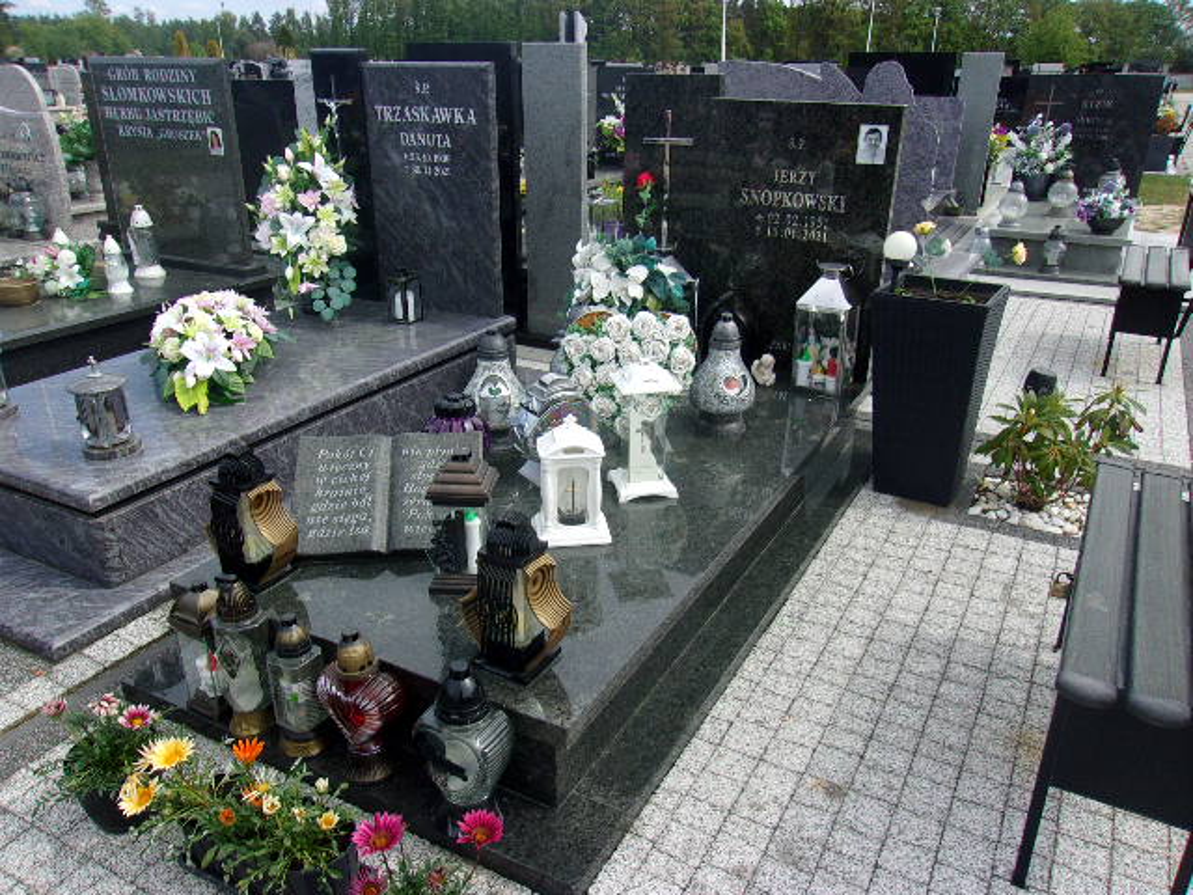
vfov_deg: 51.4
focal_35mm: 27
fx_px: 931
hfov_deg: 65.3
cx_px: 596
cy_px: 448
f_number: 10.4
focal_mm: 4.9
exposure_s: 1/70
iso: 80
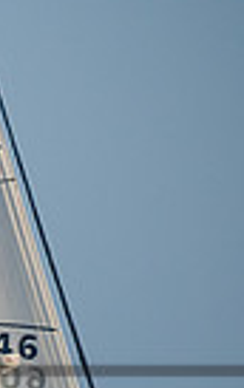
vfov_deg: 2.2
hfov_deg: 1.4
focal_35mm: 960
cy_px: 448
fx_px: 10182
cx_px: -508
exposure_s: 1/1250
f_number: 6.3
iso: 400
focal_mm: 200
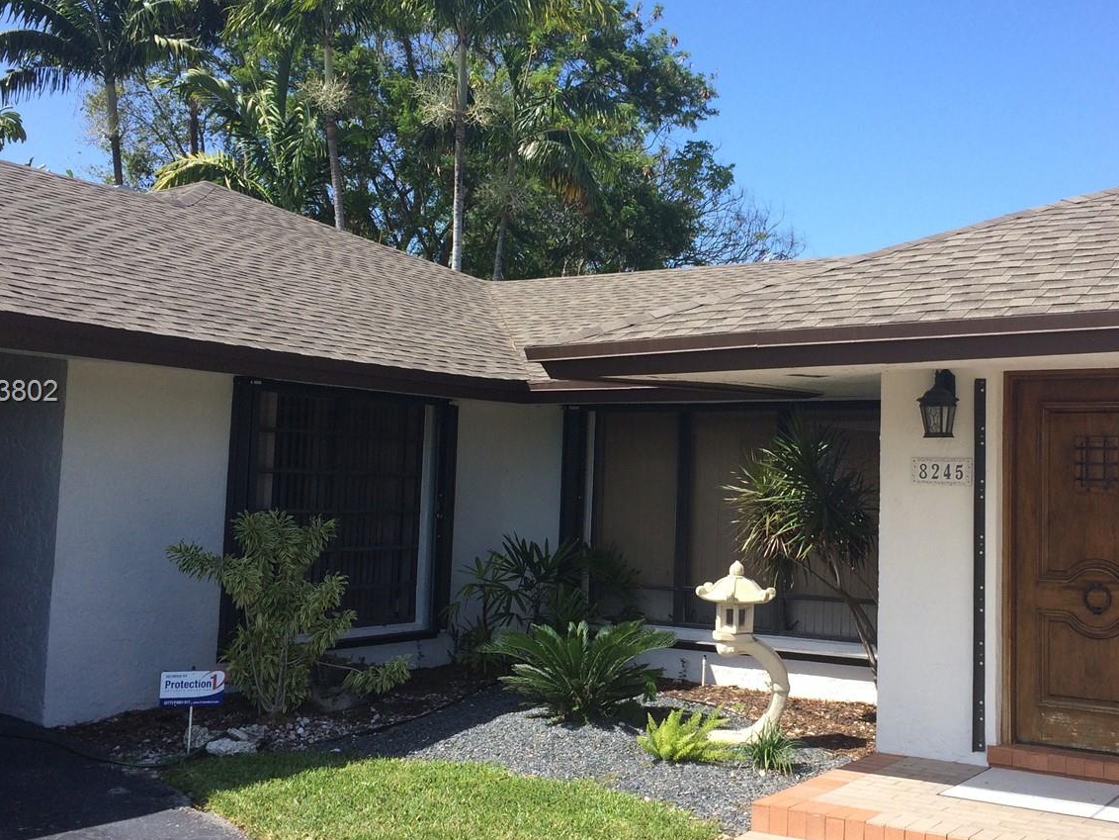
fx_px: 1325
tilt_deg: +2.9
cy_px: 393
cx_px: 699
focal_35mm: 41
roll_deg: -0.1
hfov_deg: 45.4
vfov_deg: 35.1
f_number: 2.2
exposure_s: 1/1520
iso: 32
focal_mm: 4.15
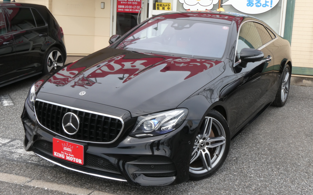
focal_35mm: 43
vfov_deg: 29.8
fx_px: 367
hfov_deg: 46.2
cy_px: 84
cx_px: 155
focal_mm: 7.2
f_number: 8
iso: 125
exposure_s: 1/80
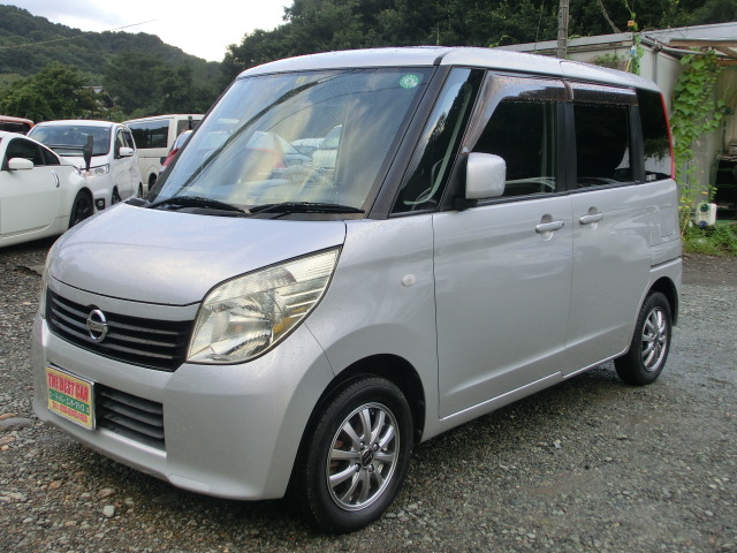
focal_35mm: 42
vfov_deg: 34.3
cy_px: 276
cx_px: 368
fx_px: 894
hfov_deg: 44.8
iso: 100
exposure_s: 1/100
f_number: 4
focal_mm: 7.38
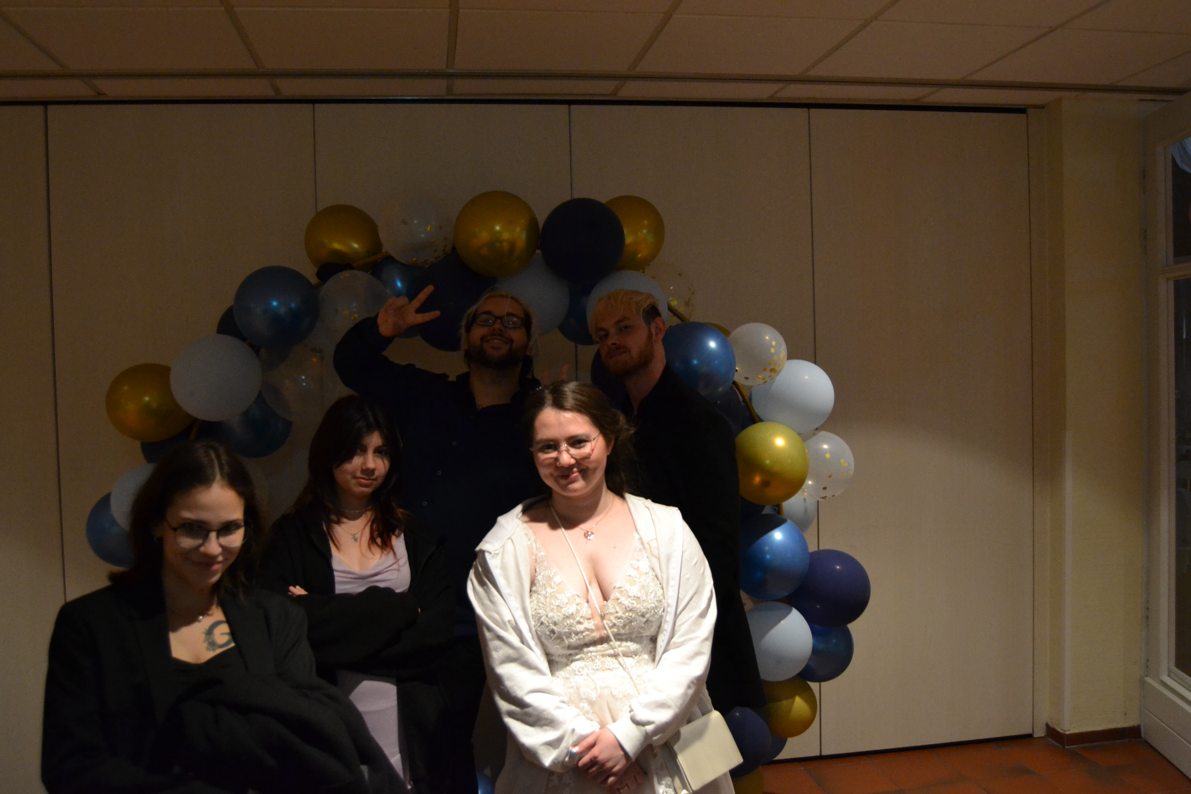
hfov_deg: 61.9
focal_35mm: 30
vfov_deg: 43.6
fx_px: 992
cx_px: 596
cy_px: 397
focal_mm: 20
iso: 2000
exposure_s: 1/60
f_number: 3.5
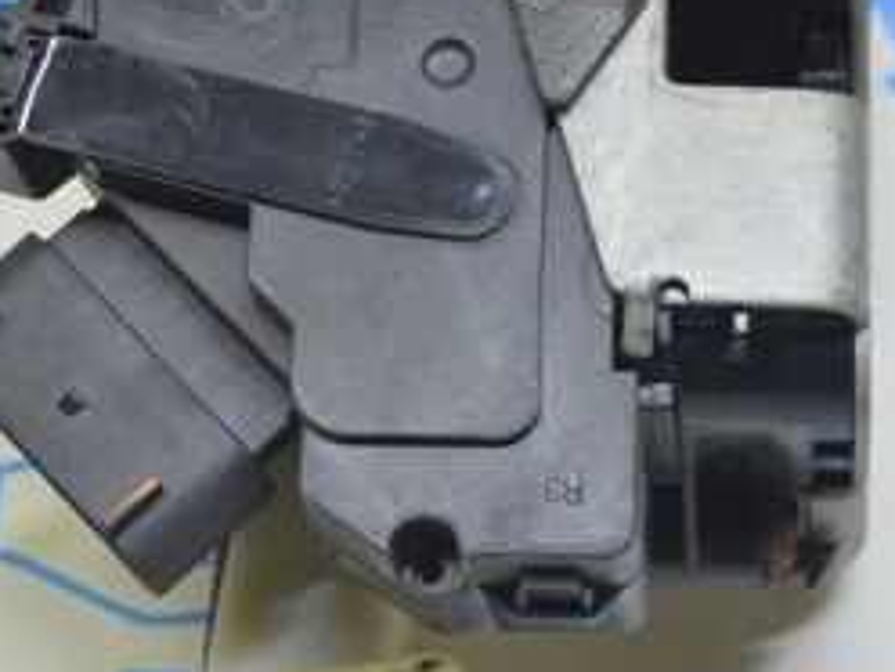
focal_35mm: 130
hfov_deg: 15.1
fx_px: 3367
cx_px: 451
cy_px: 85
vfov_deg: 11.3
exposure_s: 1/20
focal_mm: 35
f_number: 5.6
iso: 400
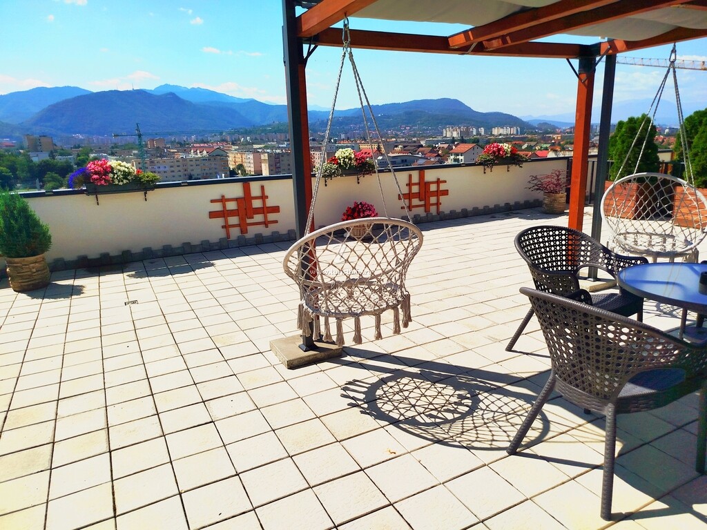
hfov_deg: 71.6
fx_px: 490
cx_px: 354
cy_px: 265
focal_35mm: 24
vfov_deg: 56.8
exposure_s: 1/3637
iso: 50
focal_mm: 5.31
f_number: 1.7
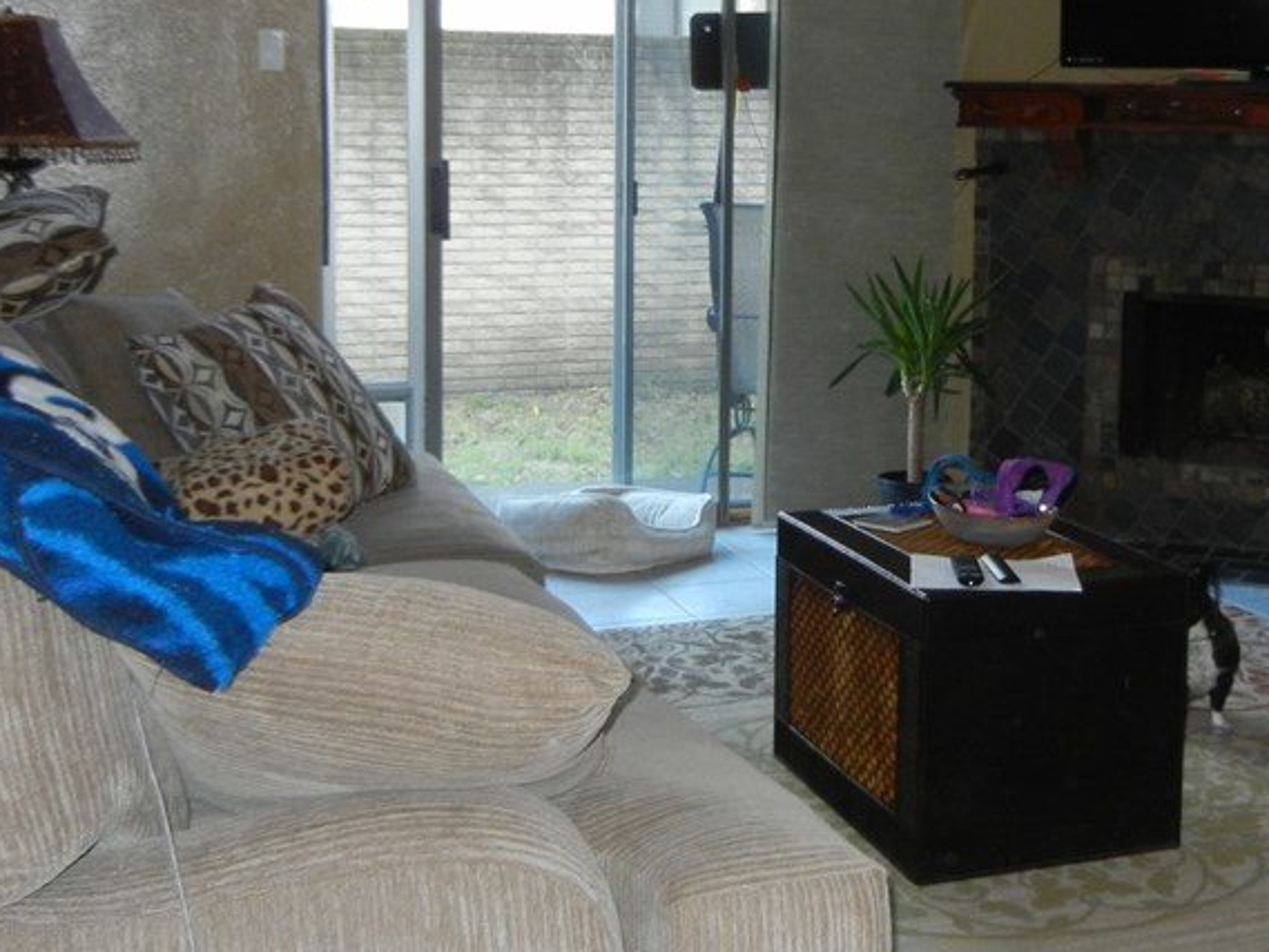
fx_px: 1980
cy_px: 276
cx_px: 881
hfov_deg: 35.1
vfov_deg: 26.8
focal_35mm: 54
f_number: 3.5
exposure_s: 1/30
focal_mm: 5.4
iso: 314
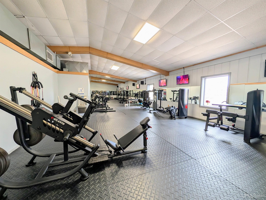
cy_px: 100
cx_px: 133
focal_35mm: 12
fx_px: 92
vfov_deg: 94.6
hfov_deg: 110.5
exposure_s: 1/30
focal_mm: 2.02
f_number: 1.7
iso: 61
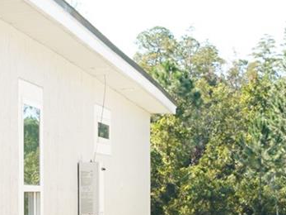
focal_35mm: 155
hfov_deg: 12.7
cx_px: 143
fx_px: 1280
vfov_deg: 9.4
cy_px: 295
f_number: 9
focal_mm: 35
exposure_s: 1/60
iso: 160
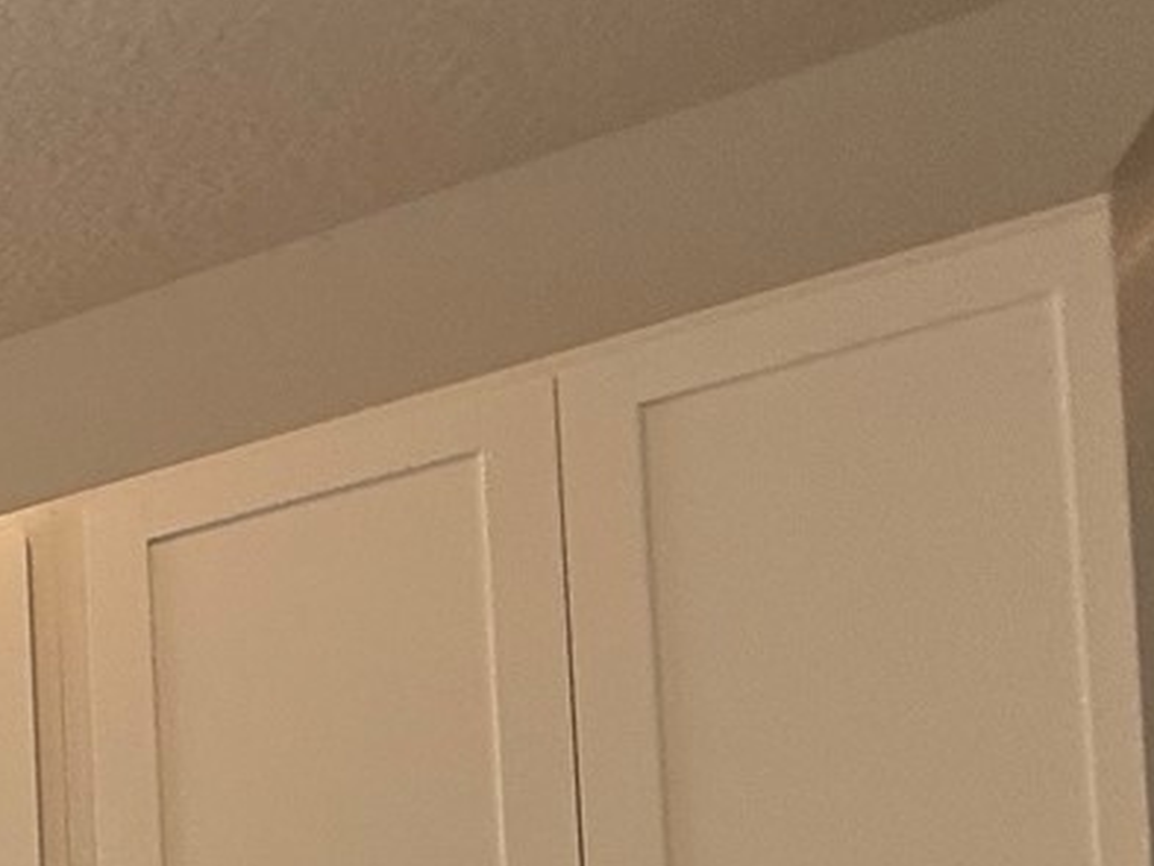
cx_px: -1092
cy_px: 1618
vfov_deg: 18.8
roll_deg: +0.1
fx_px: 1901
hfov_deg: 19.9
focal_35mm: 57
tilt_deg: +4.6
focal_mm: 2.22
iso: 64
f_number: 2.2
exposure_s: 1/249
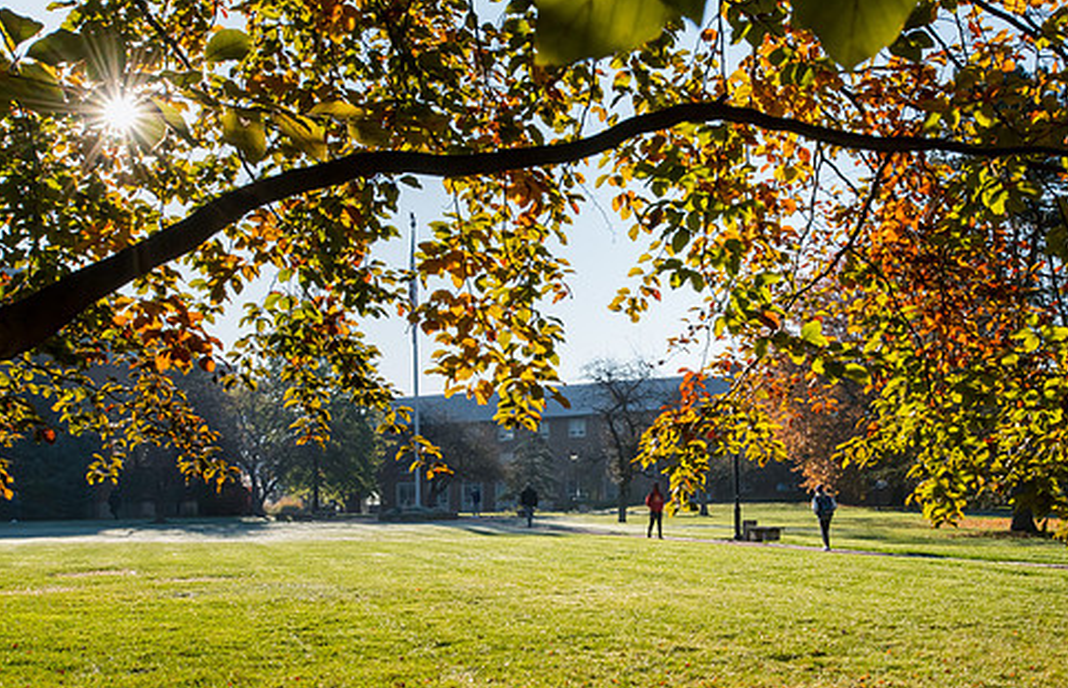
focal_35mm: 45
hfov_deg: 43.7
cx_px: 671
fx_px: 1321
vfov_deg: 29.1
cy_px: 422
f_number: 22
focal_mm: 35
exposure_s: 1/200
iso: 800
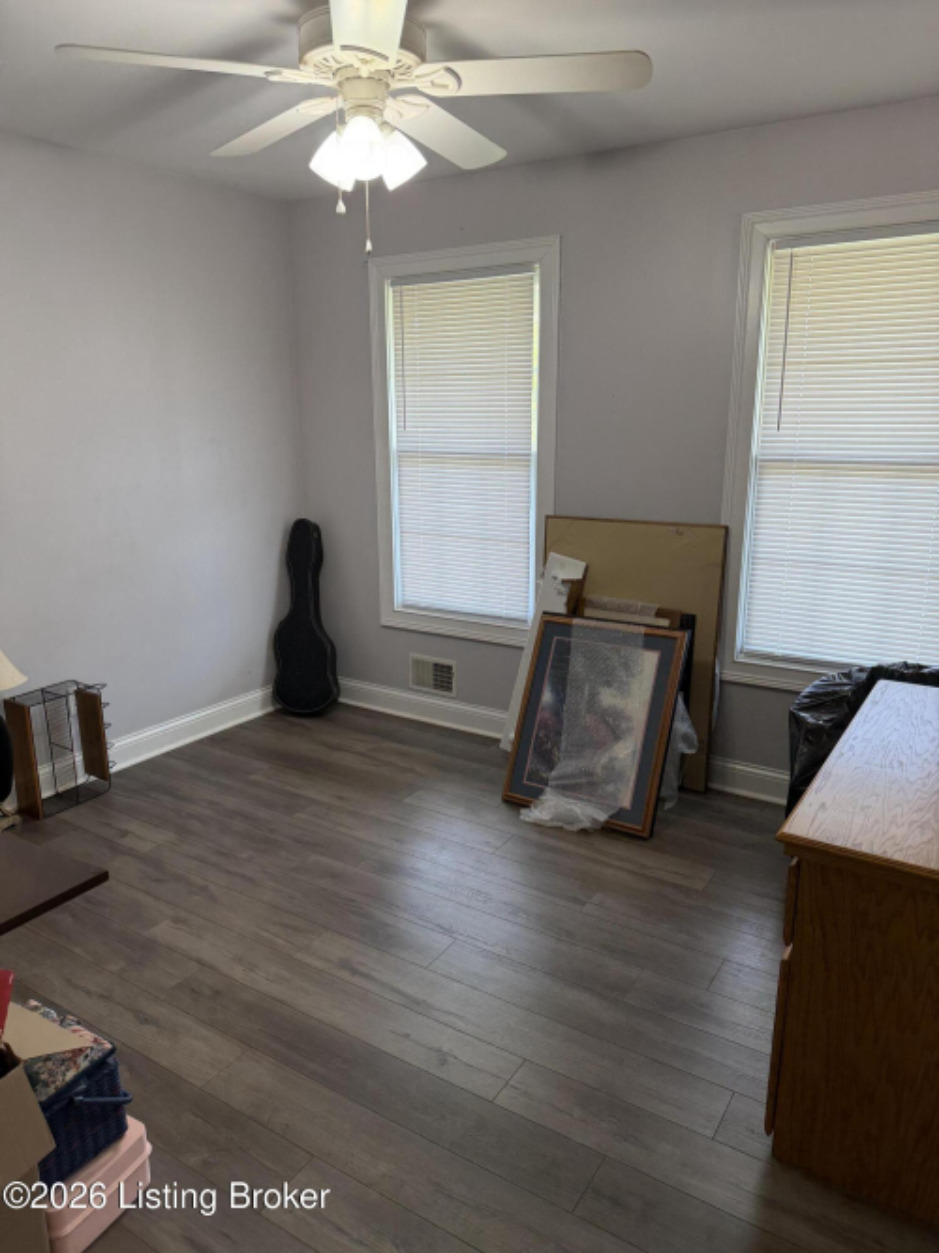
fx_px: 868
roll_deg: -0.3
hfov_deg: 56.8
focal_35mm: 24
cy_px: 626
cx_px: 470
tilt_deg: -14.9
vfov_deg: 71.6
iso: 125
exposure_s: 1/60
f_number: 1.78
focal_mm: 6.76
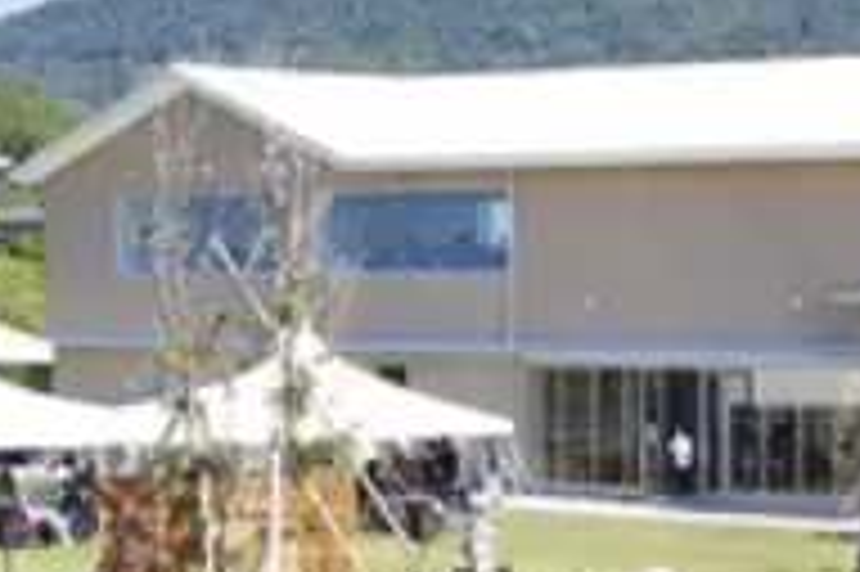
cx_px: 603
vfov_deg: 8.9
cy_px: 351
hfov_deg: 13.3
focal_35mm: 154
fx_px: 3676
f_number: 11
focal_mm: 33
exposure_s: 1/160
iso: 200
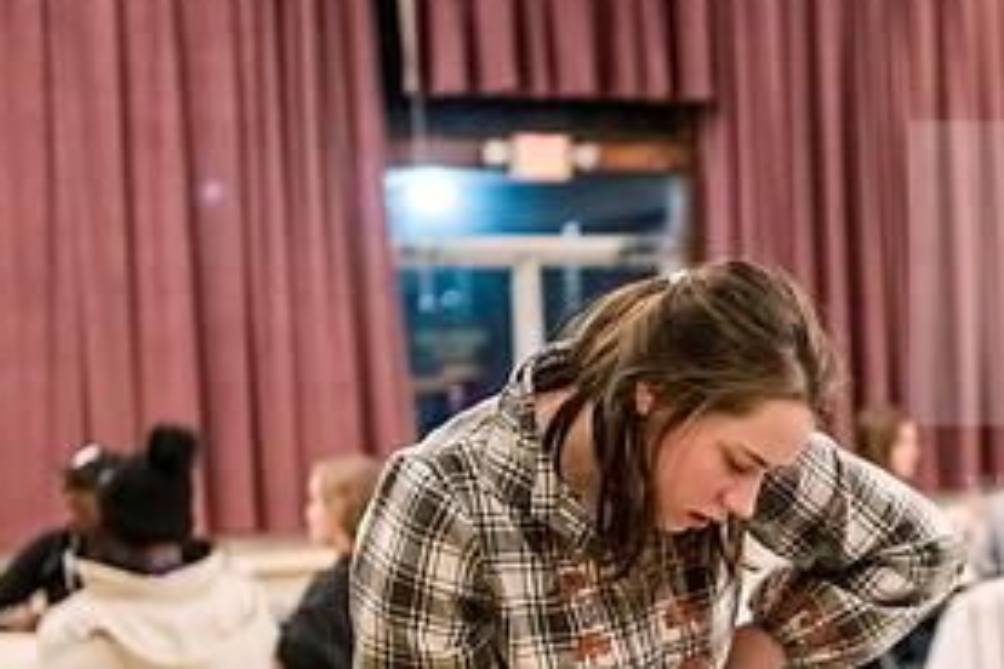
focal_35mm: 105
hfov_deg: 19.3
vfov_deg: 13.0
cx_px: 800
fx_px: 2928
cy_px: 562
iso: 5000
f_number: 2.8
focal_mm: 50
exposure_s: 1/125
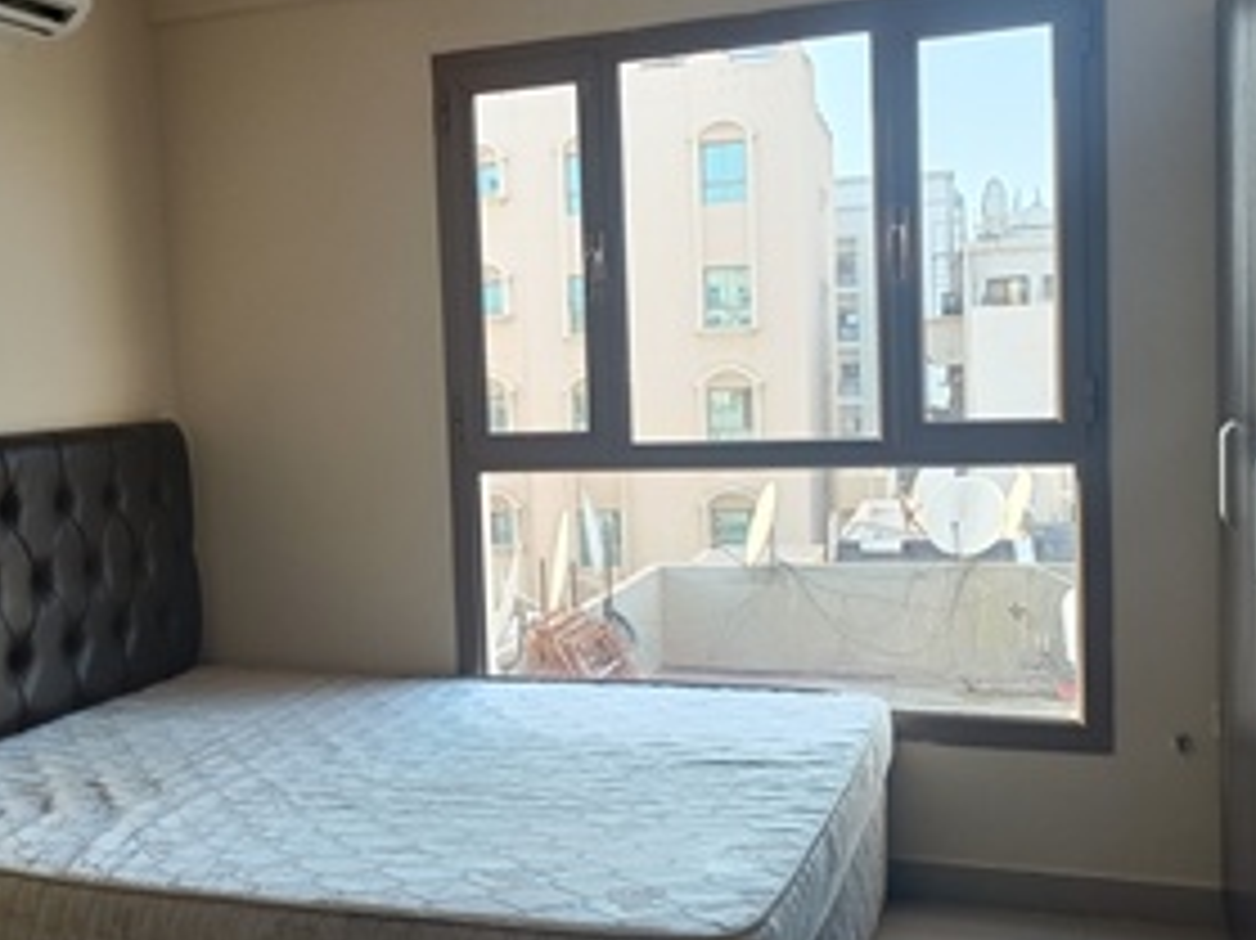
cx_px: 475
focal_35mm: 41
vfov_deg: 35.1
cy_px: 474
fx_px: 1487
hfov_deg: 45.4
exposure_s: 1/50
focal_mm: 4.7
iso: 479
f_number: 1.7
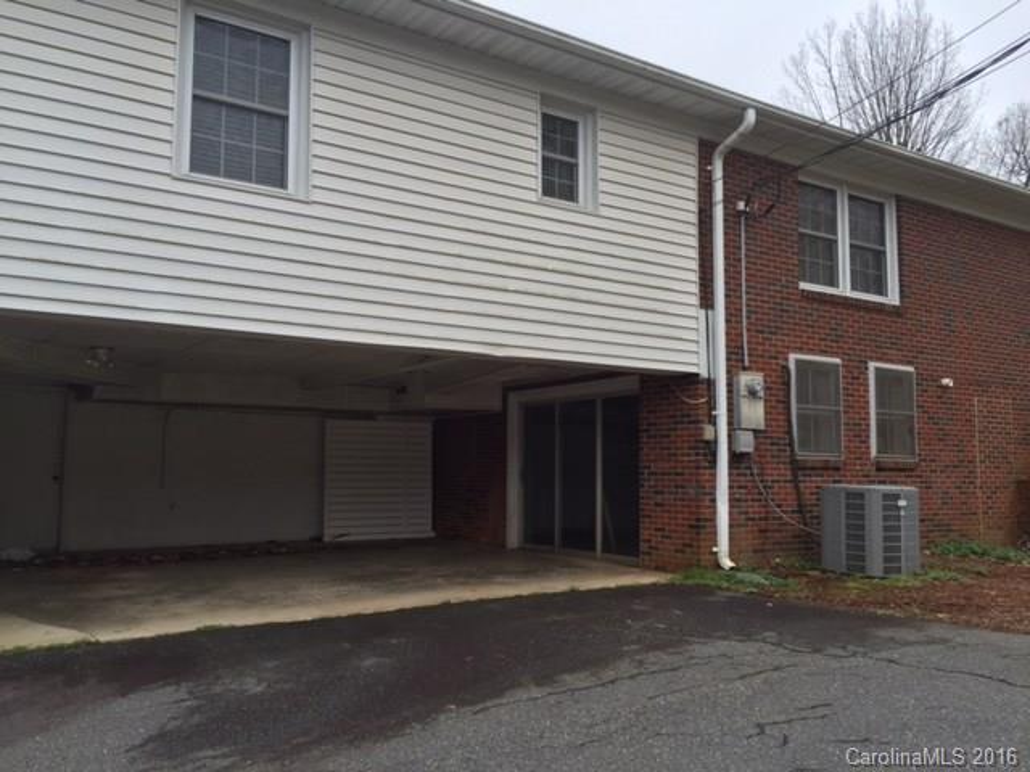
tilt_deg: +5.0
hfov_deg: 61.7
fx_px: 863
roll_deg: -0.8
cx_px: 515
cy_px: 386
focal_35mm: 29
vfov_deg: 48.2
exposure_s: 1/304
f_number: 2.2
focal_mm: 4.15
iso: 32
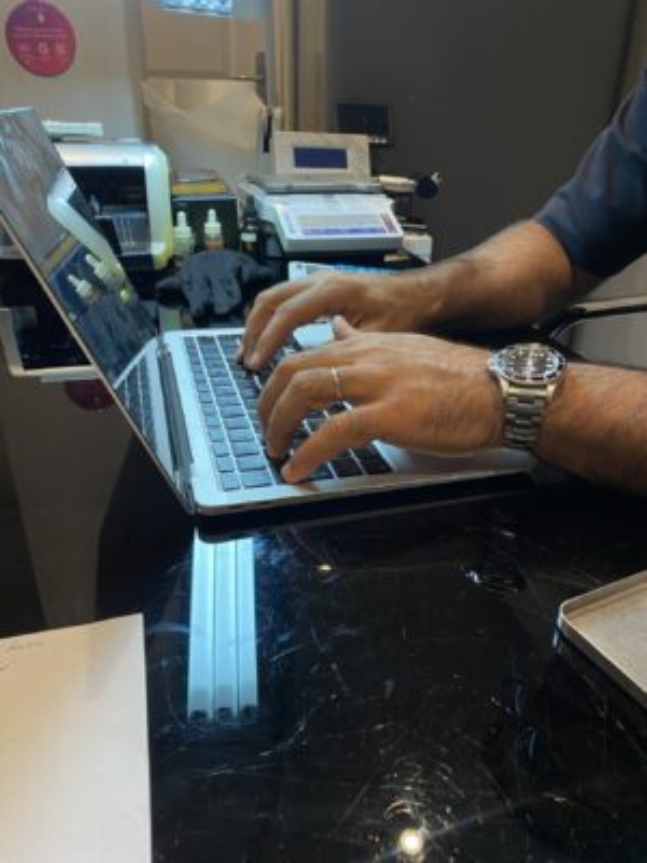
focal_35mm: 26
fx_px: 648
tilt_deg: -25.5
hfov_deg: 53.1
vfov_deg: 67.3
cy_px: 432
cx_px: 324
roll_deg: -0.5
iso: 64
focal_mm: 4.25
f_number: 1.8
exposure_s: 1/50
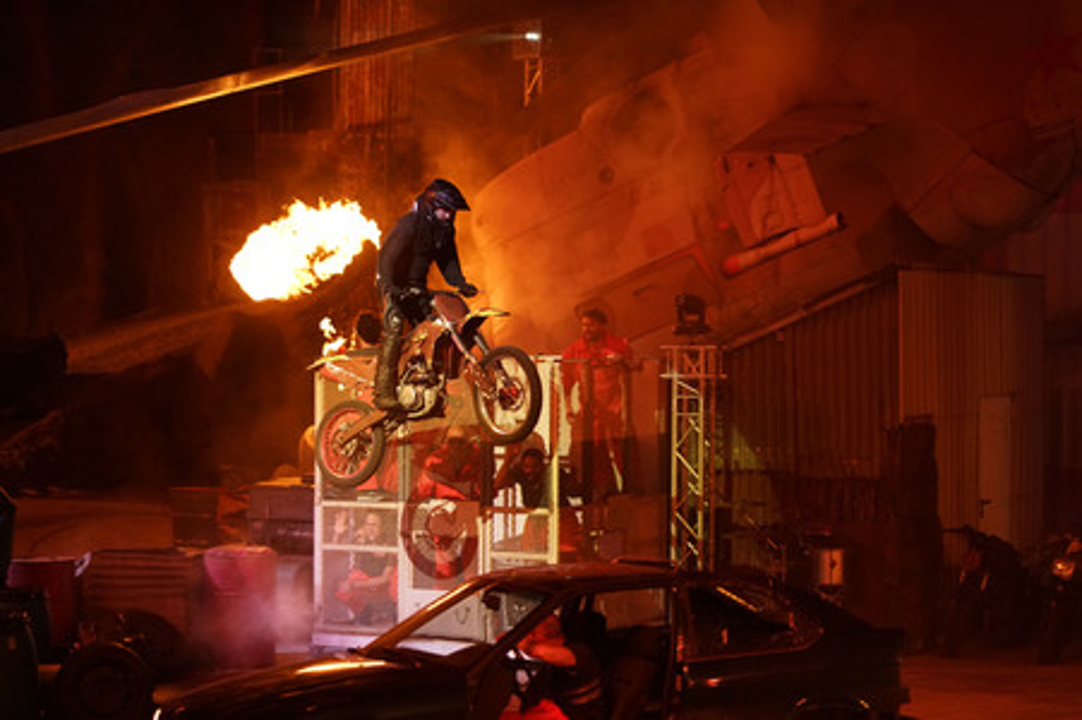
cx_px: 541
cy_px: 360
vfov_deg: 16.0
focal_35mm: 85
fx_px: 2553
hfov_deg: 23.9
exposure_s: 1/640
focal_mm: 85
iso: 3200
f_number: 2.2
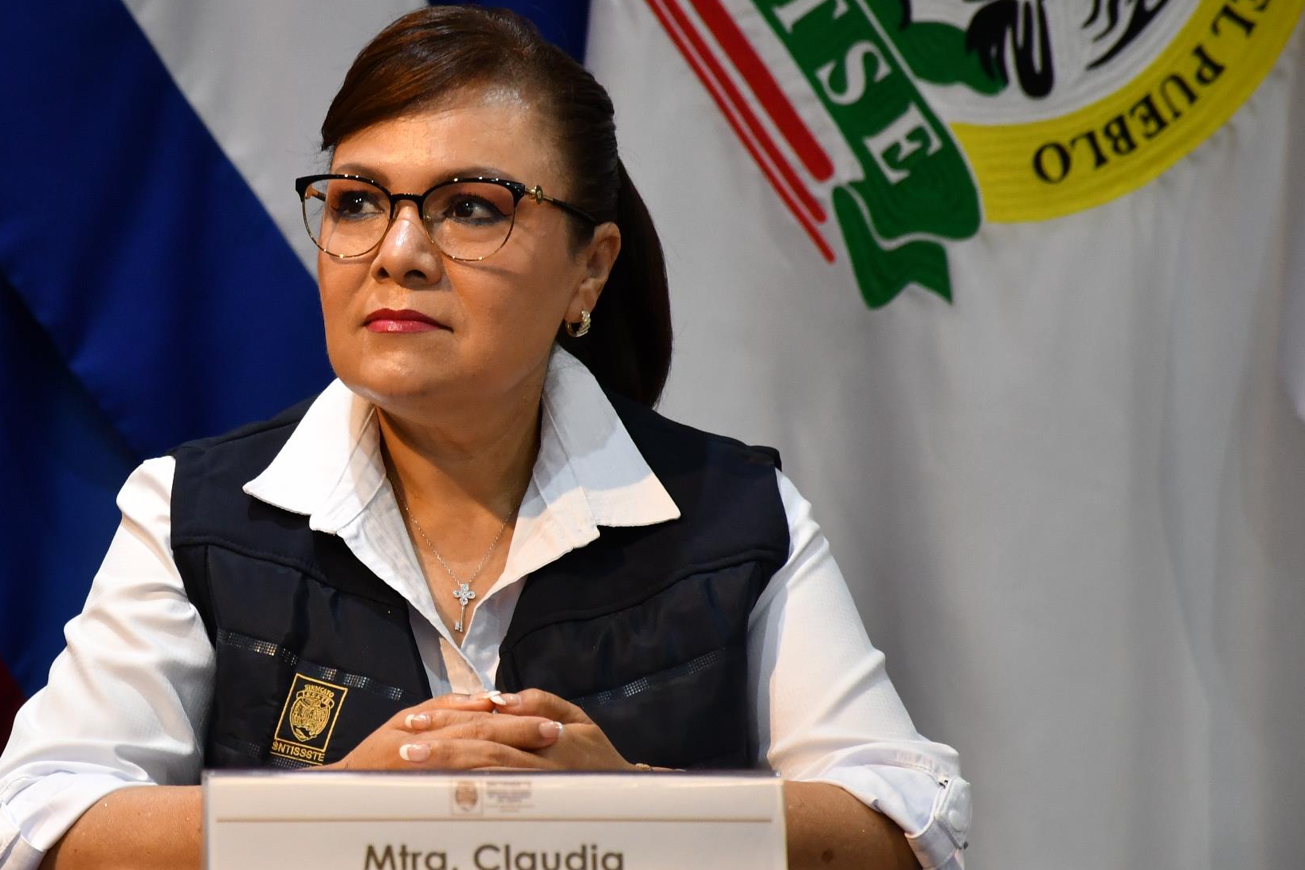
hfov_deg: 5.8
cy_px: 390
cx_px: 260
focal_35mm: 357
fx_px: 12940
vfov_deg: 3.9
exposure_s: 1/100
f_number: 5.6
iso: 1000
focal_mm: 140
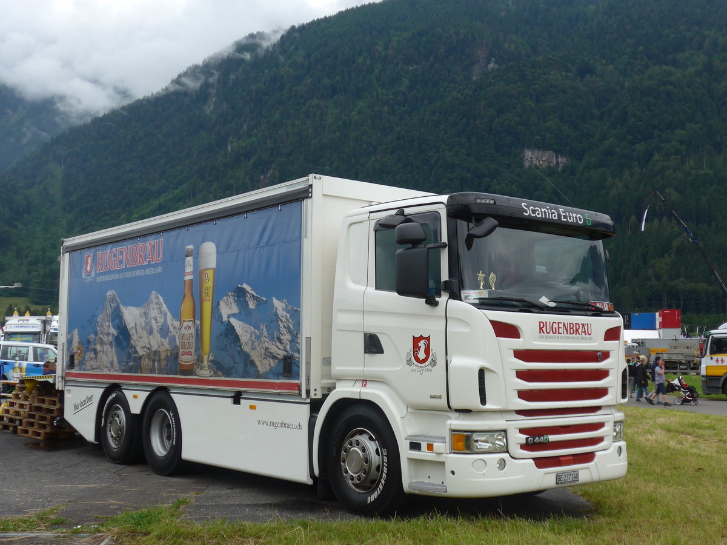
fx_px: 924
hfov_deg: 42.9
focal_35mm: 44
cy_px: 272
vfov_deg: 32.9
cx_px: 364
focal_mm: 9
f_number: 2.8
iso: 80
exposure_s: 1/640
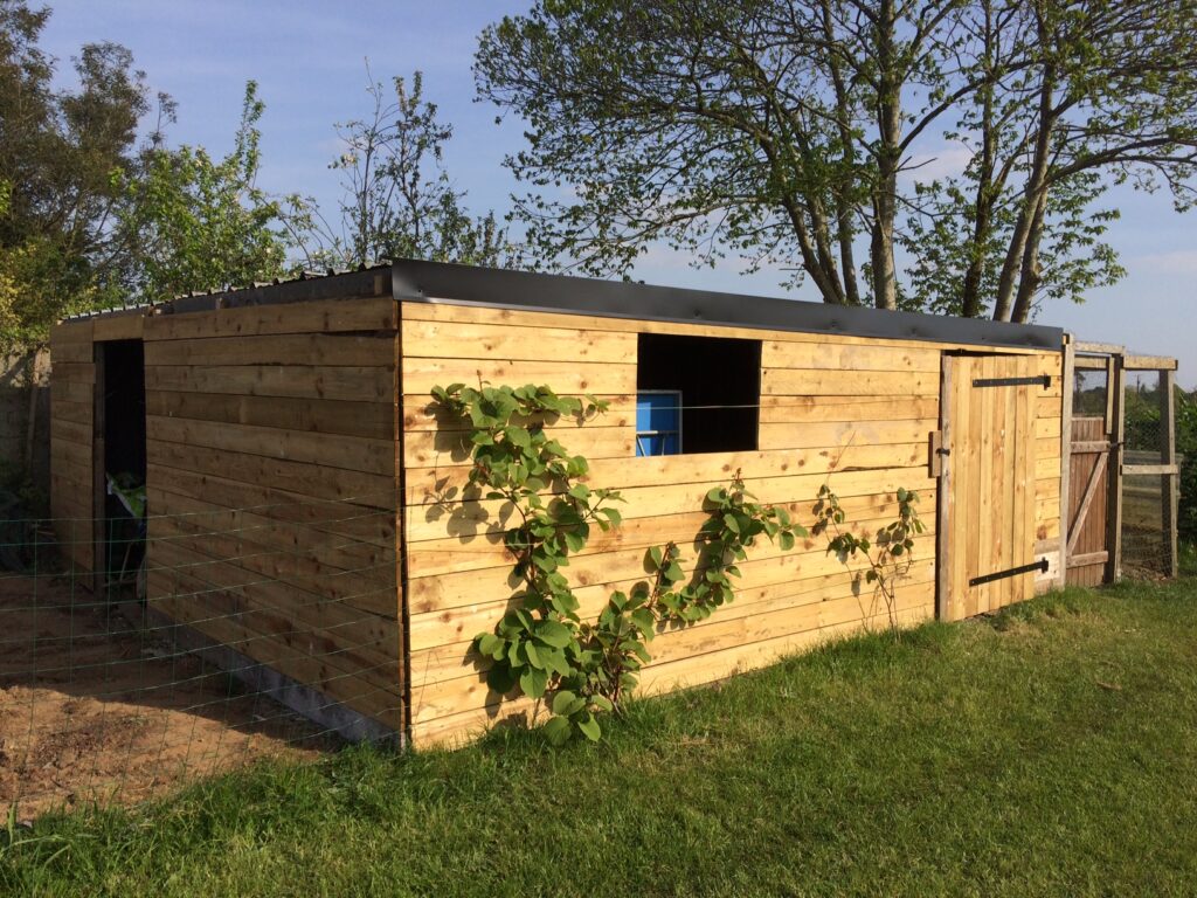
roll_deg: -0.7
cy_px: 449
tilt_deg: -3.9
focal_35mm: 29
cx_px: 598
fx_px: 1003
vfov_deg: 48.2
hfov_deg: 61.7
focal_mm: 4.15
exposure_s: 1/2283
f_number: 2.2
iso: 32
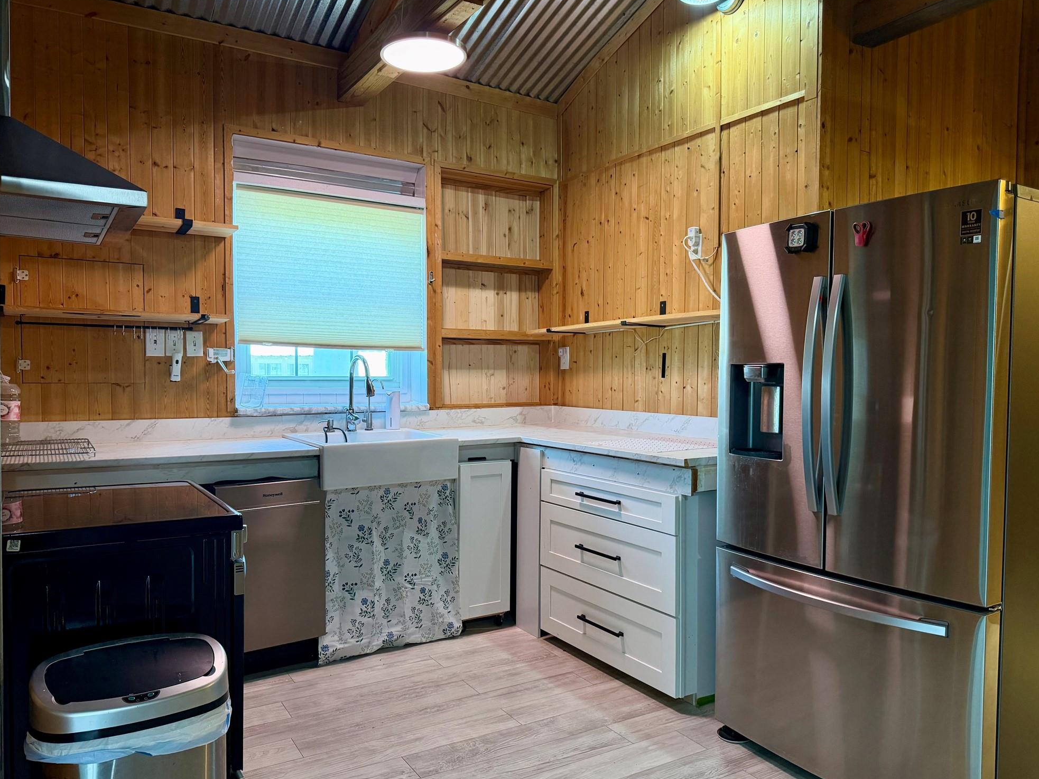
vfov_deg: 54.9
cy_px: 398
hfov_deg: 69.4
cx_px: 507
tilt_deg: -2.3
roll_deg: +0.5
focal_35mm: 25
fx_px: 750
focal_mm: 6.76
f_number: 1.78
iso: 320
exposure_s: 1/120
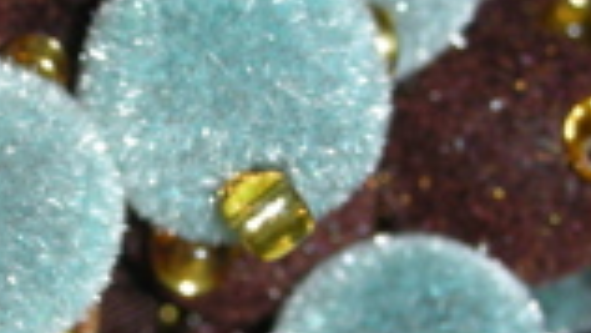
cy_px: 258
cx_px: 0
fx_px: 2634
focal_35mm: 168
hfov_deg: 12.6
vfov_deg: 7.2
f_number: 10.5
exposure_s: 1/120
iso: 50
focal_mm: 10.1
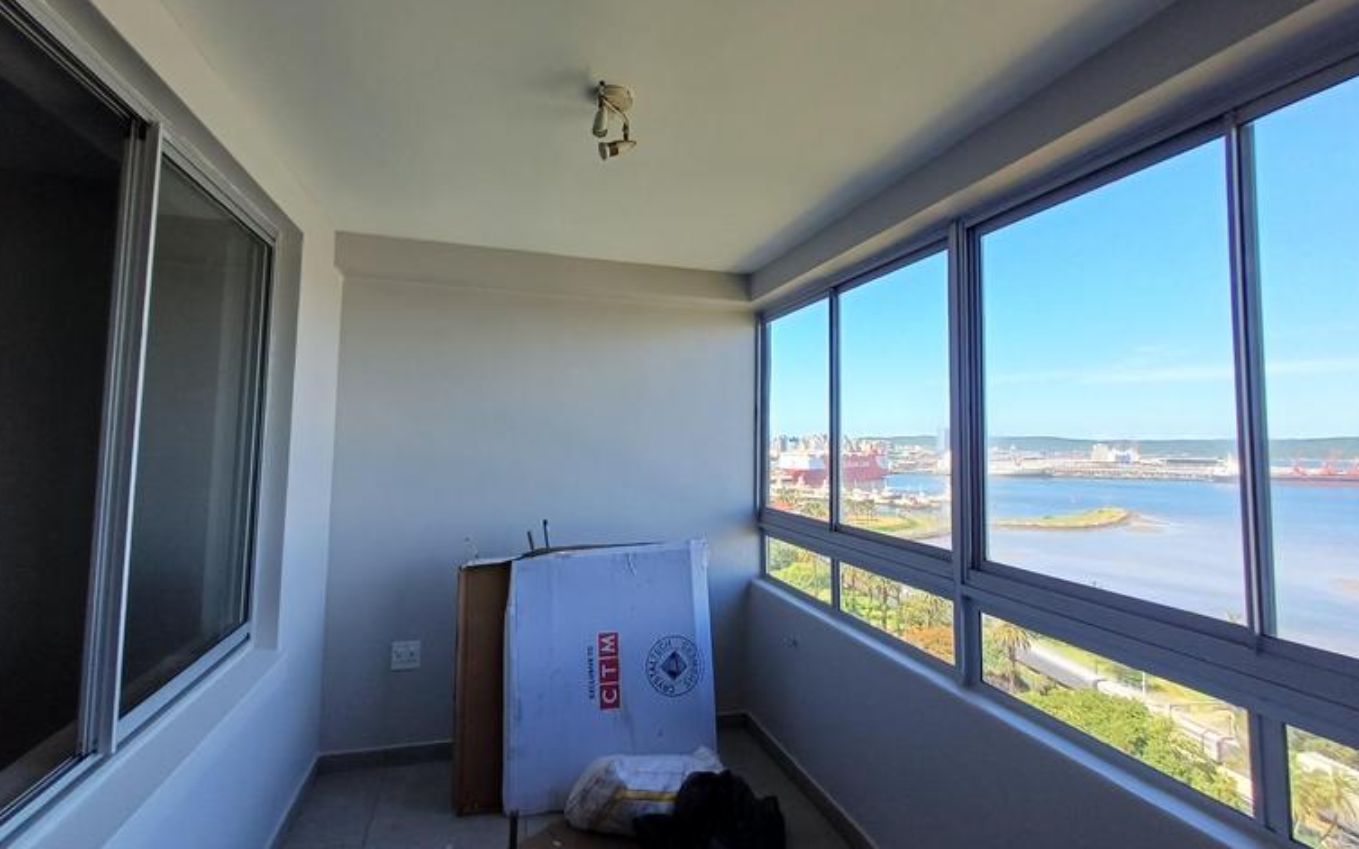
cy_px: 409
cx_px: 680
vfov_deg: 65.0
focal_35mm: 18
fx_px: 667
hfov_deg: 91.1
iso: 40
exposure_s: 1/234
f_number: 2.2
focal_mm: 1.64
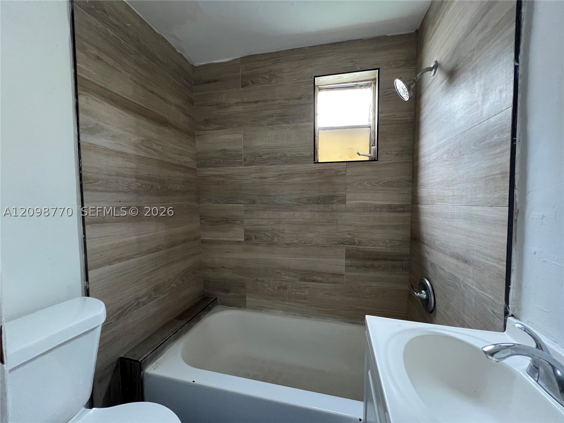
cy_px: 212
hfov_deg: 106.2
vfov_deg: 89.9
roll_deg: +0.3
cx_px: 282
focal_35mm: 13
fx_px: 212
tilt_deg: -2.8
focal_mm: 1.57
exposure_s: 1/60
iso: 500
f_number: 1.8
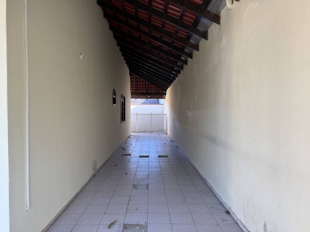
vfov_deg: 56.8
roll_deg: -0.1
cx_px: 155
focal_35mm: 24
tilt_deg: -0.3
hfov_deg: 71.6
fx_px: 215
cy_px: 116
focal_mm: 6.76
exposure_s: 1/121
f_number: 1.78
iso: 100
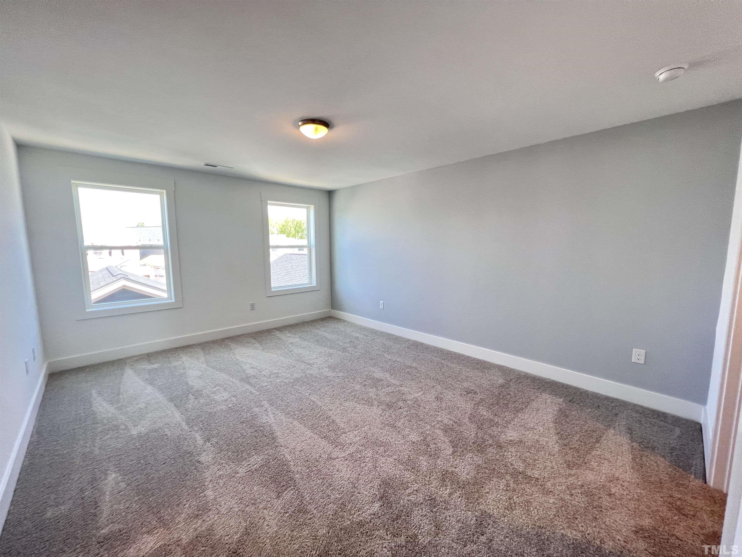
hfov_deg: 106.2
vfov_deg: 89.9
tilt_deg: -6.1
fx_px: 279
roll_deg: -0.3
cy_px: 278
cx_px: 371
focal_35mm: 13
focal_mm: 1.57
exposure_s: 1/120
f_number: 1.8
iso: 160
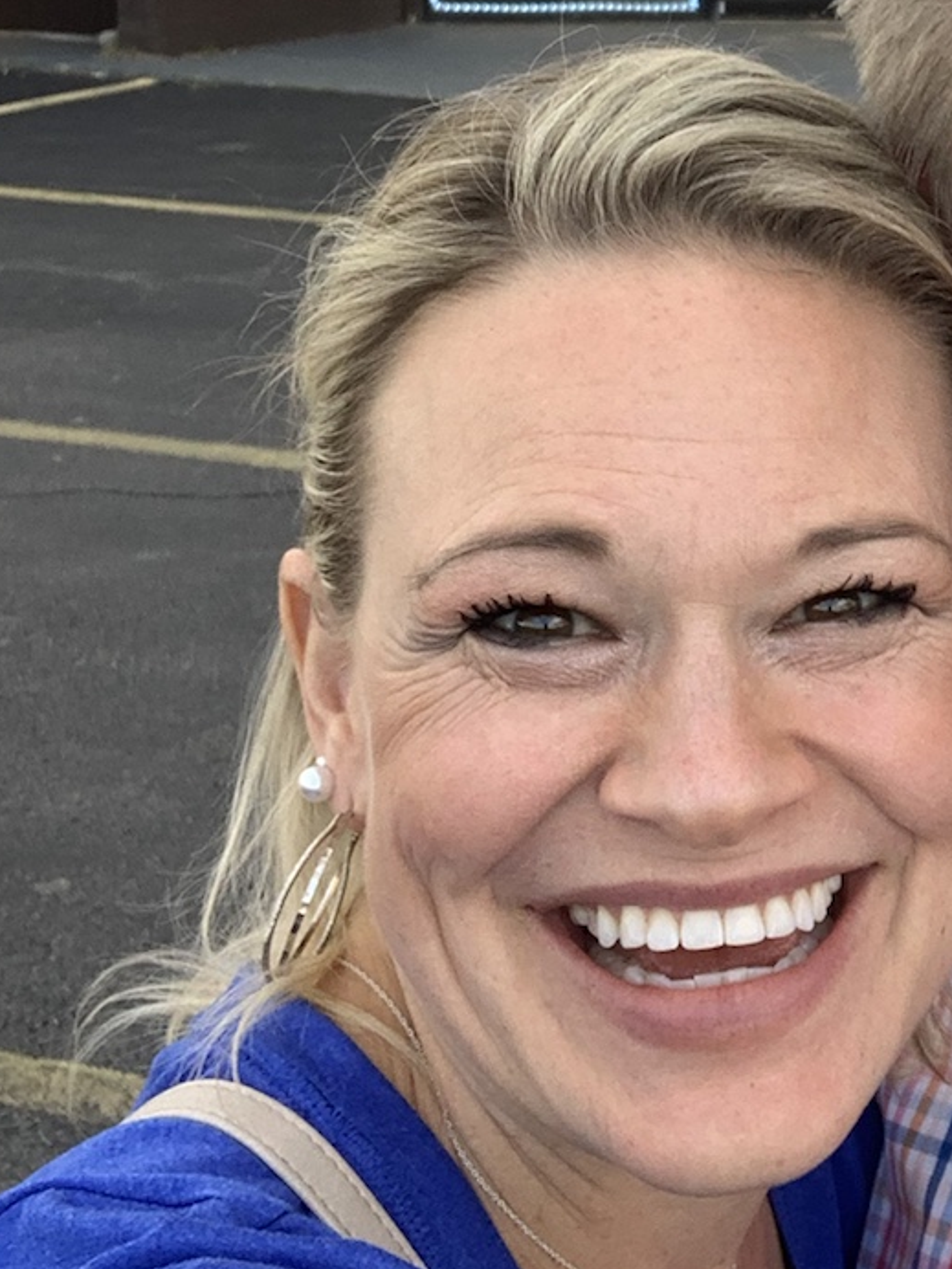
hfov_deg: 19.2
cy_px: 427
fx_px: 2714
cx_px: 1016
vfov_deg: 26.2
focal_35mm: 74
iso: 25
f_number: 2.2
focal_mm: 2.87
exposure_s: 1/121
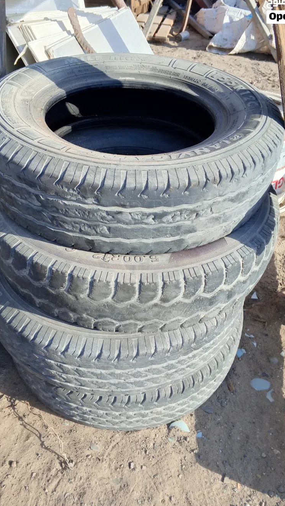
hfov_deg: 44.4
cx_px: 134
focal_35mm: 26
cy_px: 249
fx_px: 349
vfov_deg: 71.9
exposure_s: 1/236
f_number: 1.6
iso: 105
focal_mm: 4.11
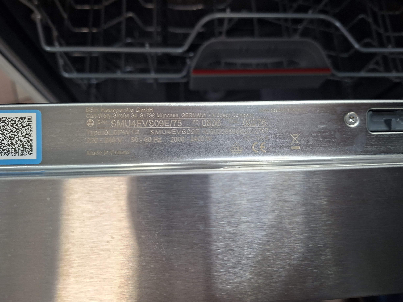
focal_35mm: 23
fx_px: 268
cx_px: 202
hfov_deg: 73.9
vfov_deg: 58.9
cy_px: 151
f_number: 1.8
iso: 320
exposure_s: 1/100
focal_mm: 5.54
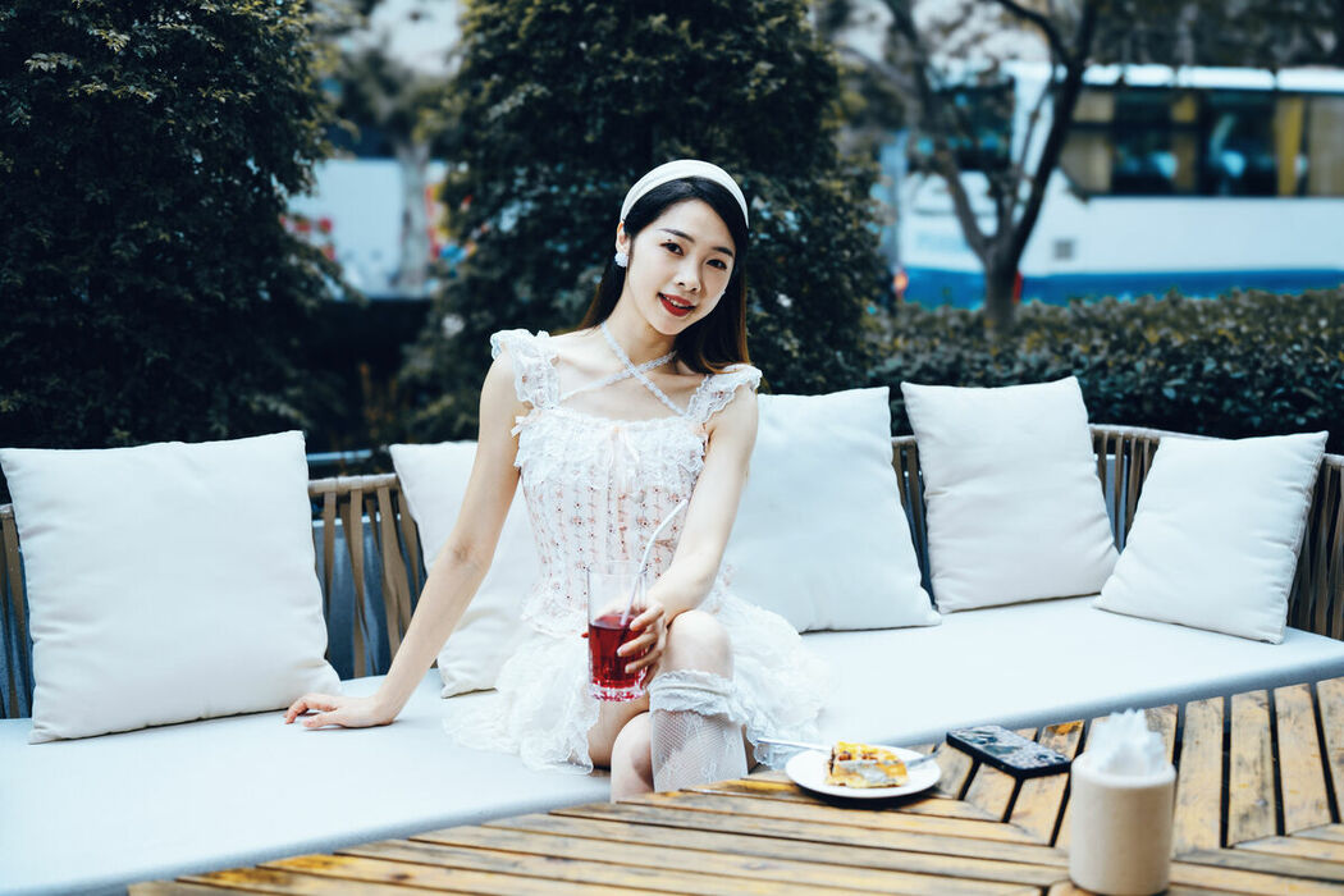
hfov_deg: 46.4
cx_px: 672
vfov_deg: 31.9
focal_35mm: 42
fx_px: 1568
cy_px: 448
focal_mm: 42
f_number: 2.8
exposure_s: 1/500
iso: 100
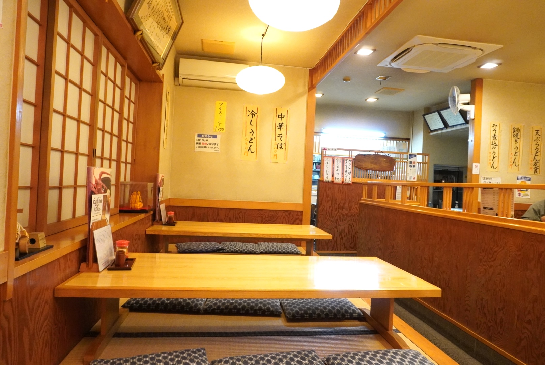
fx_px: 364
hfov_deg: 73.7
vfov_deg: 53.2
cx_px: 272
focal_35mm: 24
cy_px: 182
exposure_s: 1/30
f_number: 7.1
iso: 4000
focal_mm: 16
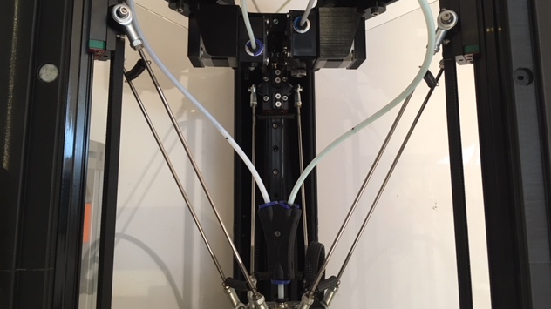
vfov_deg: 36.4
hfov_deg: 61.0
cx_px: 278
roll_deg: +0.4
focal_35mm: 32
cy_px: 110
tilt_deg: +9.4
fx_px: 467
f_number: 2.2
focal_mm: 4.15
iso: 160
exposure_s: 1/33
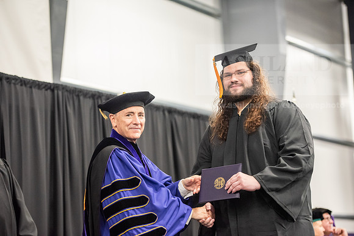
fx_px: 964
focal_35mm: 98
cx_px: 177
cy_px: 118
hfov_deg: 20.8
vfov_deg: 14.0
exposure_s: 1/200
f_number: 3.2
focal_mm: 98
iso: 3200
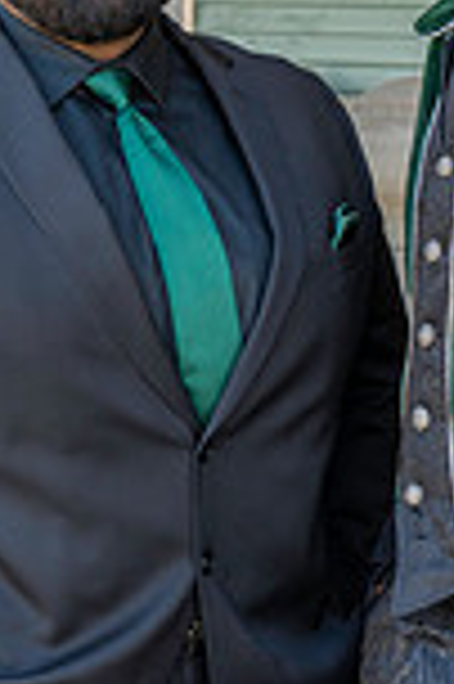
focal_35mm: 154
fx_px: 2920
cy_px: 418
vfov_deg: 13.3
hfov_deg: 8.9
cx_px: 229
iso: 400
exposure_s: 1/100
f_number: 6.3
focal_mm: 52
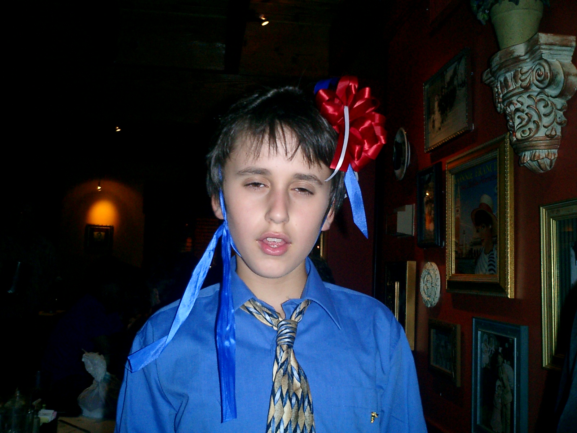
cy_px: 216
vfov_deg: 39.7
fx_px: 600
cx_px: 288
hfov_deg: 51.4
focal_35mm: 36
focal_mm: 7.5
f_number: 3.2
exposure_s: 1/30
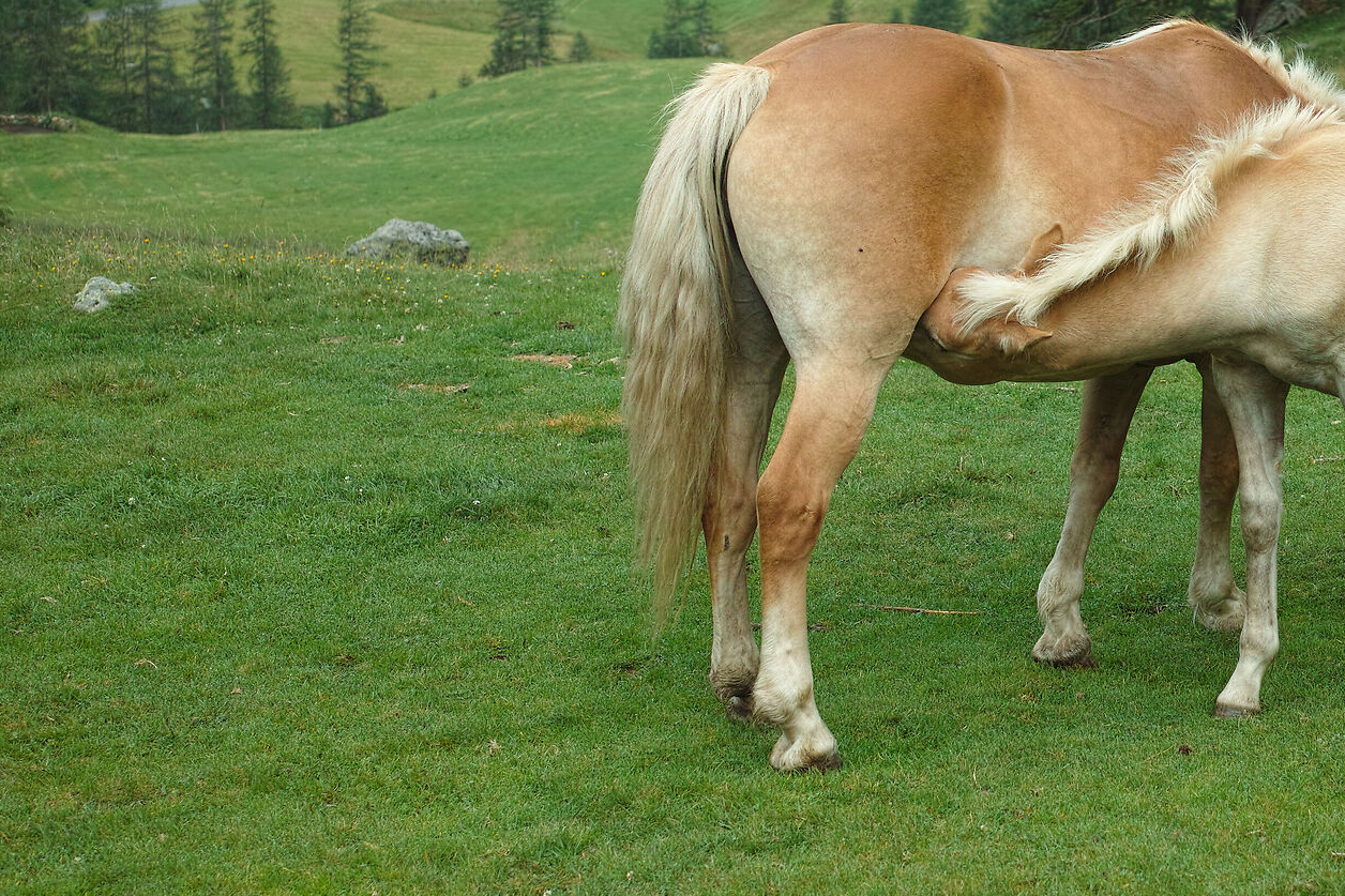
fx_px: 3212
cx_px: 1110
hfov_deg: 23.2
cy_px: 338
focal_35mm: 86
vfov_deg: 15.9
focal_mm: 30
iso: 100
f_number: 2.8
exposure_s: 1/800
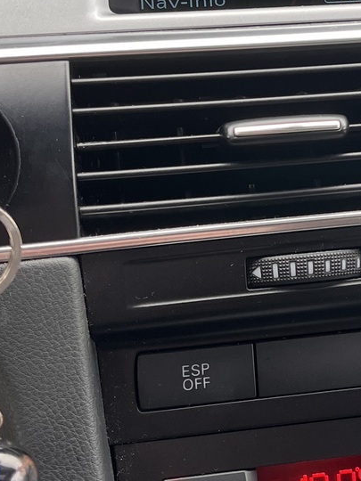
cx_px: 389
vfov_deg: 24.9
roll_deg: +1.9
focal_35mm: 77
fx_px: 1071
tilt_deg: -15.7
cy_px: 89
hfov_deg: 18.5
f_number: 1.6
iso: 80
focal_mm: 5.1
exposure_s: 1/121
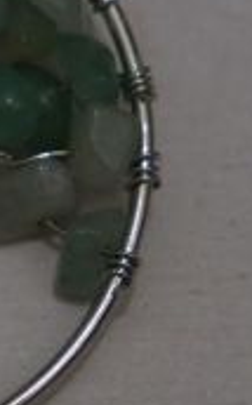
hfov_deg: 4.7
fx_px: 3021
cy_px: 174
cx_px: -179
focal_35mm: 274
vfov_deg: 7.7
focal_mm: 50
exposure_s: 1/60
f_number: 5.6
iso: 3200
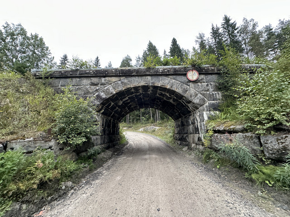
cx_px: 145
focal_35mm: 14
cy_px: 108
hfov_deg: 102.1
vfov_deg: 85.7
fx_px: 117
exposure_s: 1/99
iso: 100
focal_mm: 2.22
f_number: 2.2
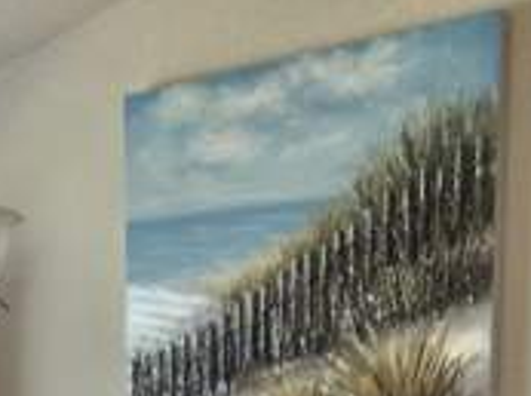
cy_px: 487
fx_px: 1316
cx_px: 181
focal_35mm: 86
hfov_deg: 22.7
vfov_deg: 16.3
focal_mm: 3.3
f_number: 2.4
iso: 100
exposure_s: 1/30
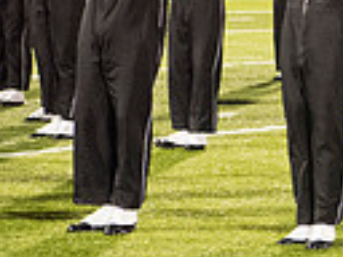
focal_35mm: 304
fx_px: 3012
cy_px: -90
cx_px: 721
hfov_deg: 6.3
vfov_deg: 4.9
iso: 5000
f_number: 5.6
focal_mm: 70
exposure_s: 1/200
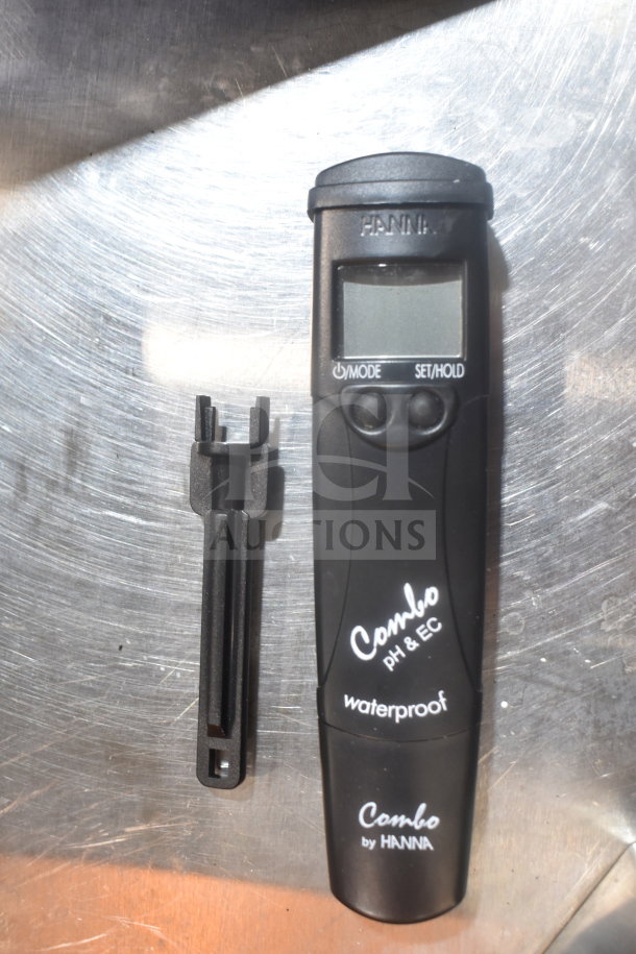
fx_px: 1113
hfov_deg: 31.9
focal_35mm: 42
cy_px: 477
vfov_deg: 46.4
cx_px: 318
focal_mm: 28
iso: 640
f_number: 4.2
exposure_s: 1/50
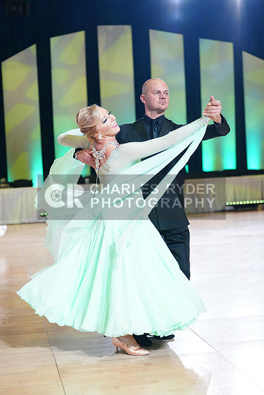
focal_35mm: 70
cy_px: 198
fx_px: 769
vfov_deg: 28.8
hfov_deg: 19.5
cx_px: 132
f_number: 2.8
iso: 2000
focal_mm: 70
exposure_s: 1/400
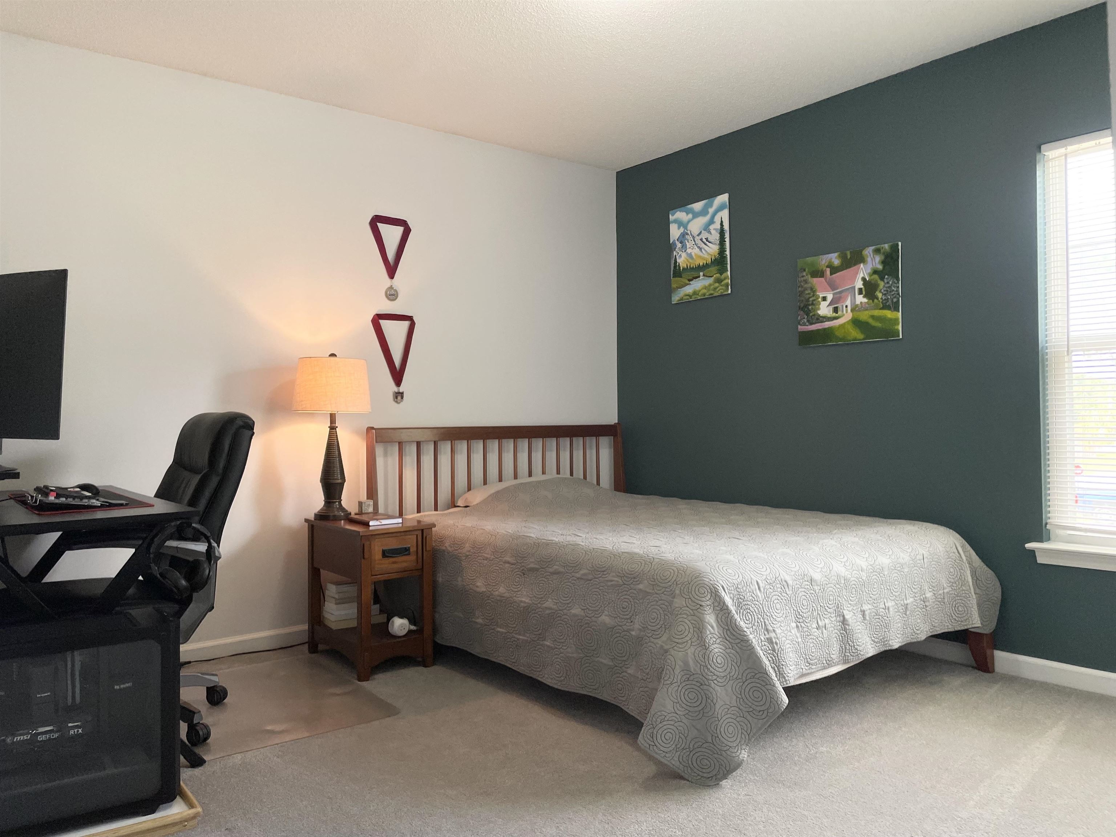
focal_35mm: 26
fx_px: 838
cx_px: 558
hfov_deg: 67.3
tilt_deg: +0.3
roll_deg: +0.2
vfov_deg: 53.1
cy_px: 418
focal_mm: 4.2
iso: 50
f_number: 1.6
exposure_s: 1/120
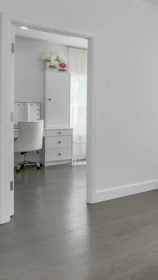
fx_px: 238
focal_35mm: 32
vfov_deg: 60.6
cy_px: 116
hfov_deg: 25.3
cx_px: 249
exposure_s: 1/30
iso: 100
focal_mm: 10
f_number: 11
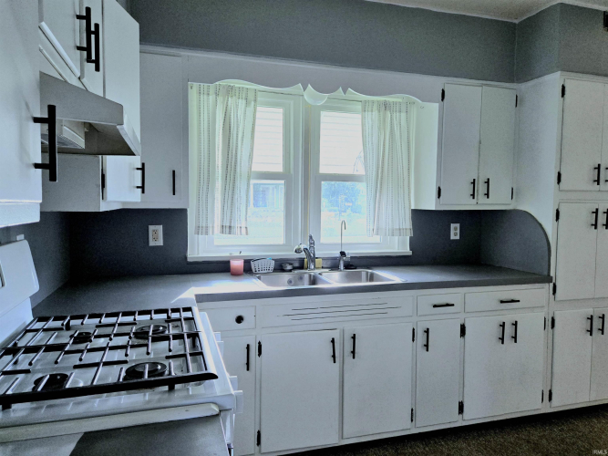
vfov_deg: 58.9
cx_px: 304
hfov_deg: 73.9
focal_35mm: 23
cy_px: 228
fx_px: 404
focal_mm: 5.4
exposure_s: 1/182
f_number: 1.8
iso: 200
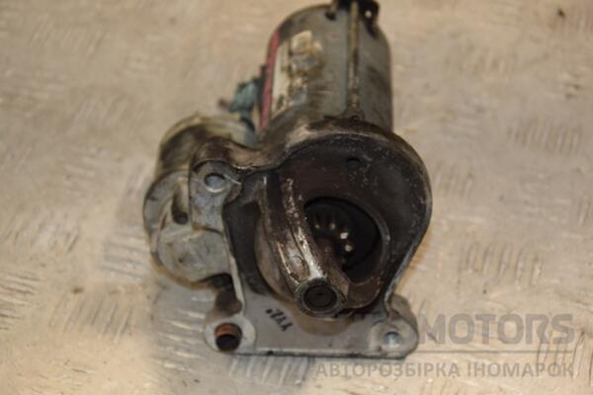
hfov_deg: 19.5
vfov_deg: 13.0
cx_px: 296
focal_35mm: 105
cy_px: 198
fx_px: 1729
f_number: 5.6
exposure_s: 1/200
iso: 800
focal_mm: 70
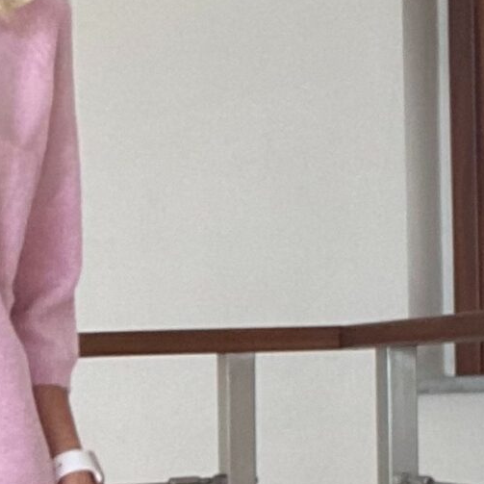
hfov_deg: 12.6
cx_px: -83
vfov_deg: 12.6
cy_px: 574
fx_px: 2136
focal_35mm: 135
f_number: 2.2
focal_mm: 2.71
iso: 125
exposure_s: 1/60
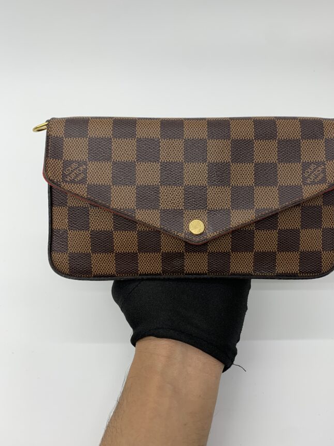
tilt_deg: -53.1
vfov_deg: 58.3
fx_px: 399
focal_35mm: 31
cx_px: 190
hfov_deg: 45.3
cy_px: 205
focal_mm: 4.25
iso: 25
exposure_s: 1/100
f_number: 1.8
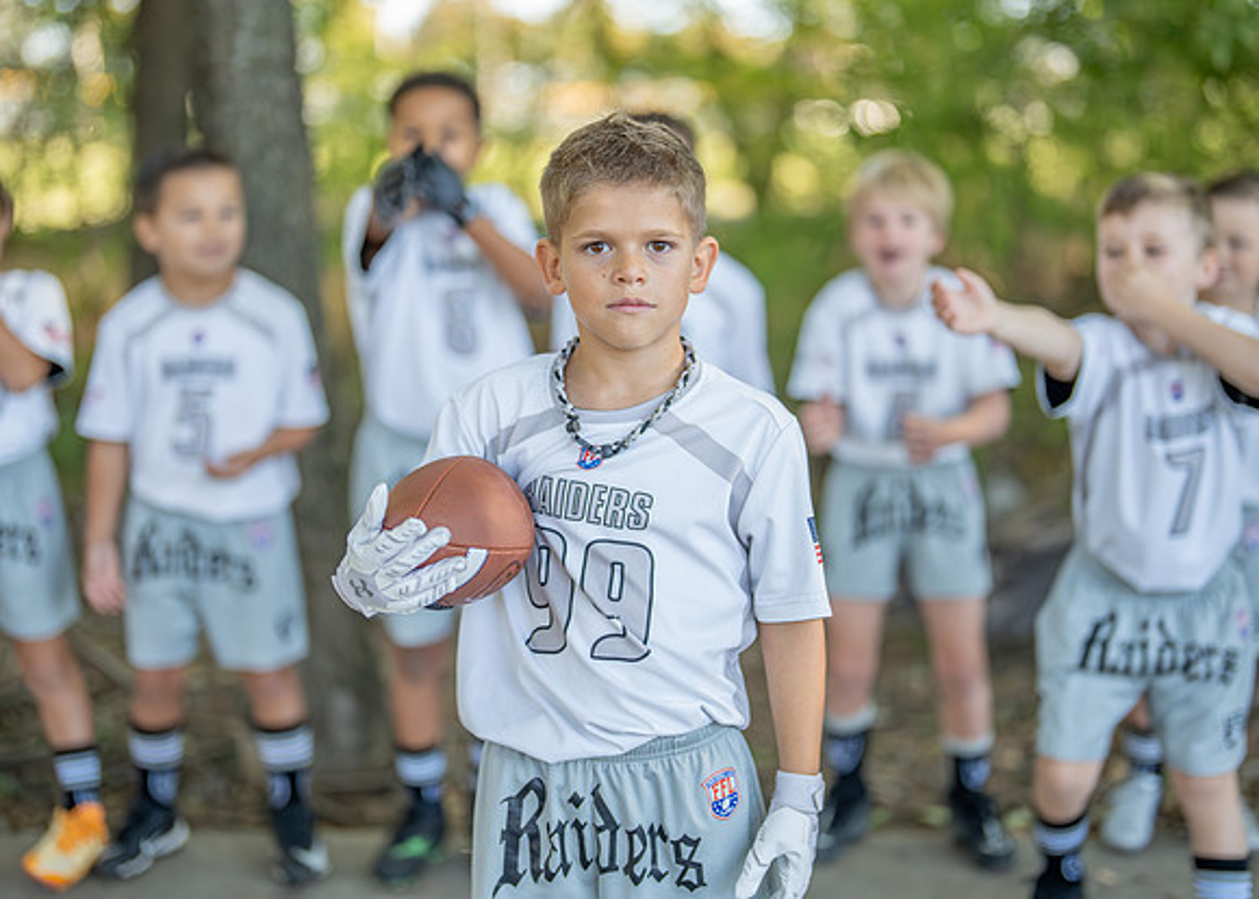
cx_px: 627
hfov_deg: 33.2
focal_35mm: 59
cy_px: 412
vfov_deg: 24.0
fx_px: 2112
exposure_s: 1/5000
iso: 1000
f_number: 1.2
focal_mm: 50
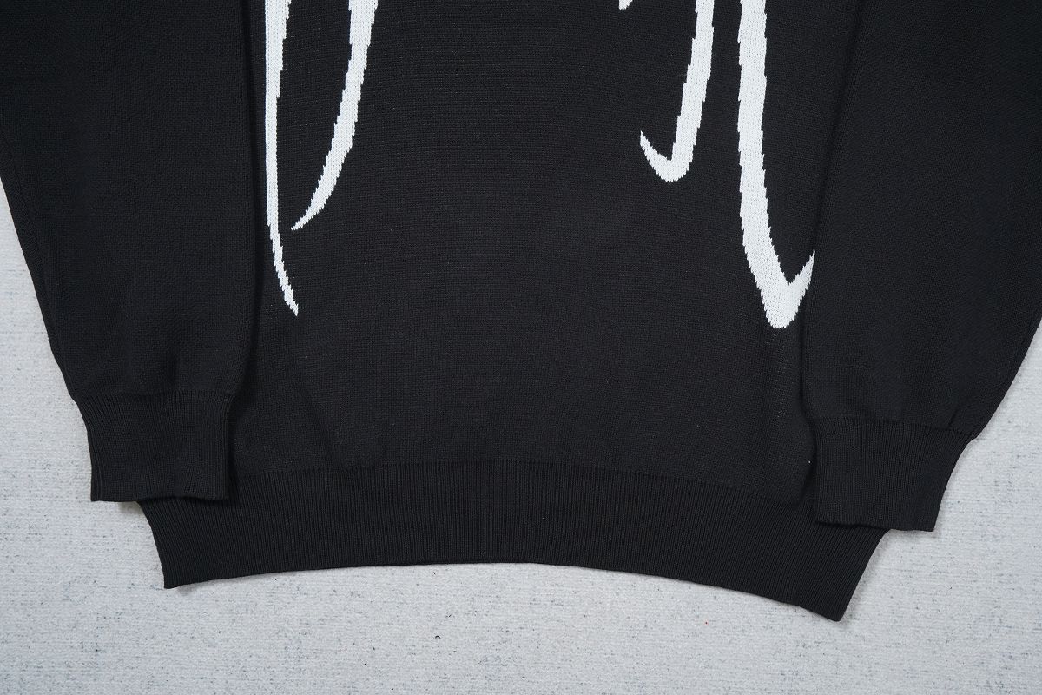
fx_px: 1013
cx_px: 521
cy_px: 348
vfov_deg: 37.9
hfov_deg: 54.4
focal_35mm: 35
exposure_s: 1/100
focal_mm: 35
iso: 1600
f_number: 10
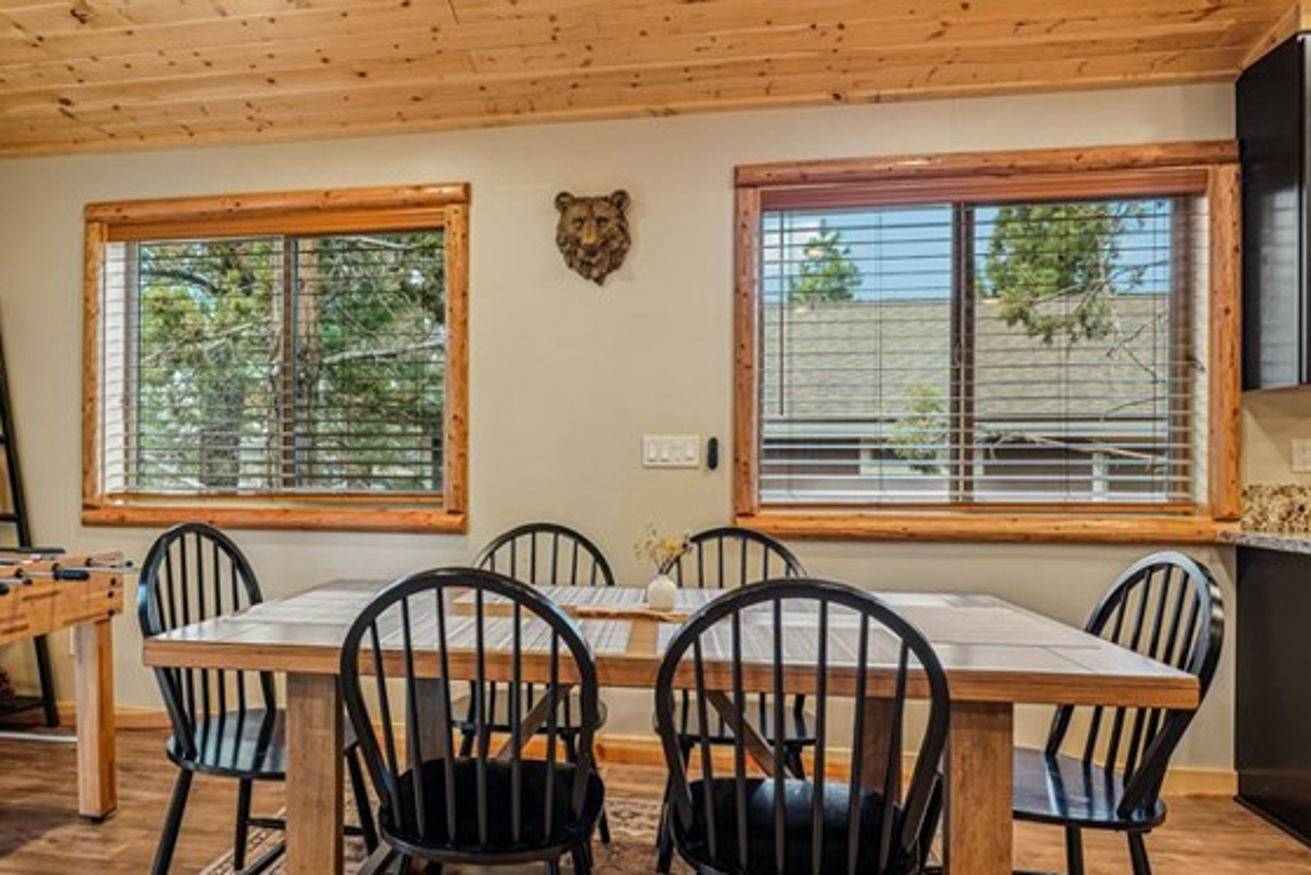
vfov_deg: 57.2
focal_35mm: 22
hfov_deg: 78.2
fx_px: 801
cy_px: 466
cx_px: 575
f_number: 8
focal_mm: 12
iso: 400
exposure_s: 1/10
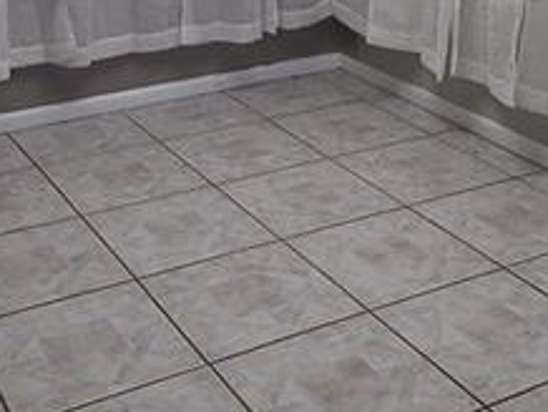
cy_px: -128
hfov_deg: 31.6
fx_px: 967
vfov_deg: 21.7
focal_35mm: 61
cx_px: 309
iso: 125
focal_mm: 2.2
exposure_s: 1/60
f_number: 2.2
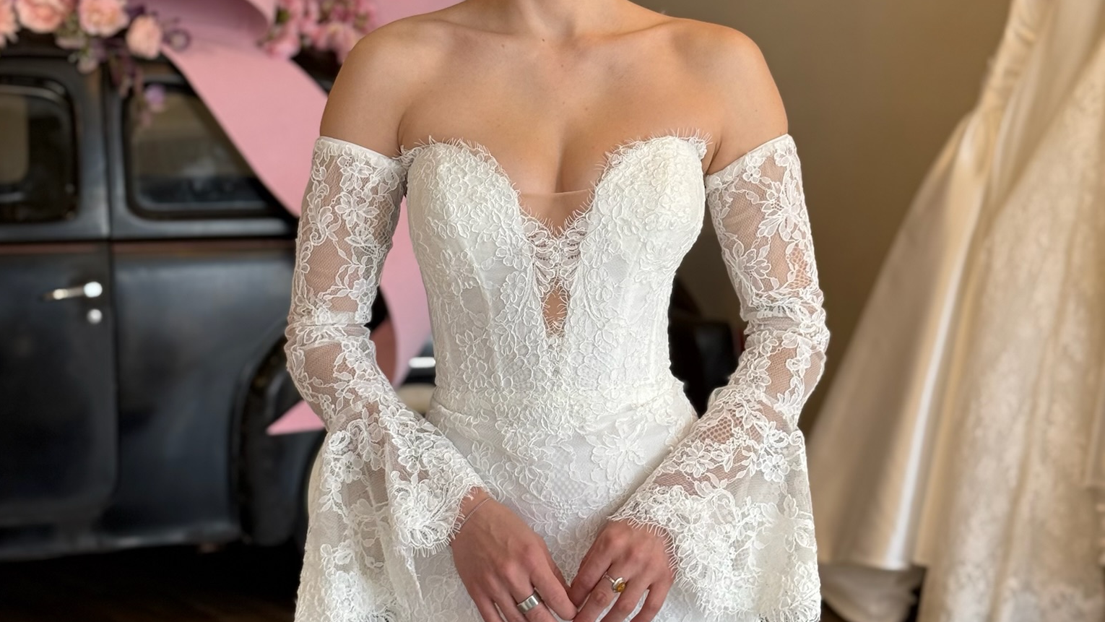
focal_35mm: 70
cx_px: 551
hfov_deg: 30.1
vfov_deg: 17.2
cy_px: 282
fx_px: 2051
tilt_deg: -6.6
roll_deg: -0.3
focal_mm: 6.76
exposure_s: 1/455
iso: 64
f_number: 1.78
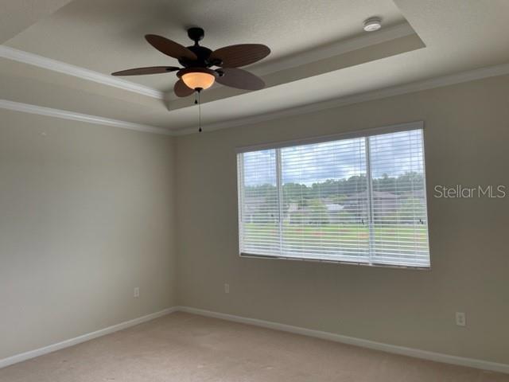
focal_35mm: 26
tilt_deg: +2.8
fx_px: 382
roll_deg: +2.0
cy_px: 191
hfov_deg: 67.3
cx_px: 254
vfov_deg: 53.1
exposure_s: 1/602
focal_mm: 4.2
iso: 32
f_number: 1.6
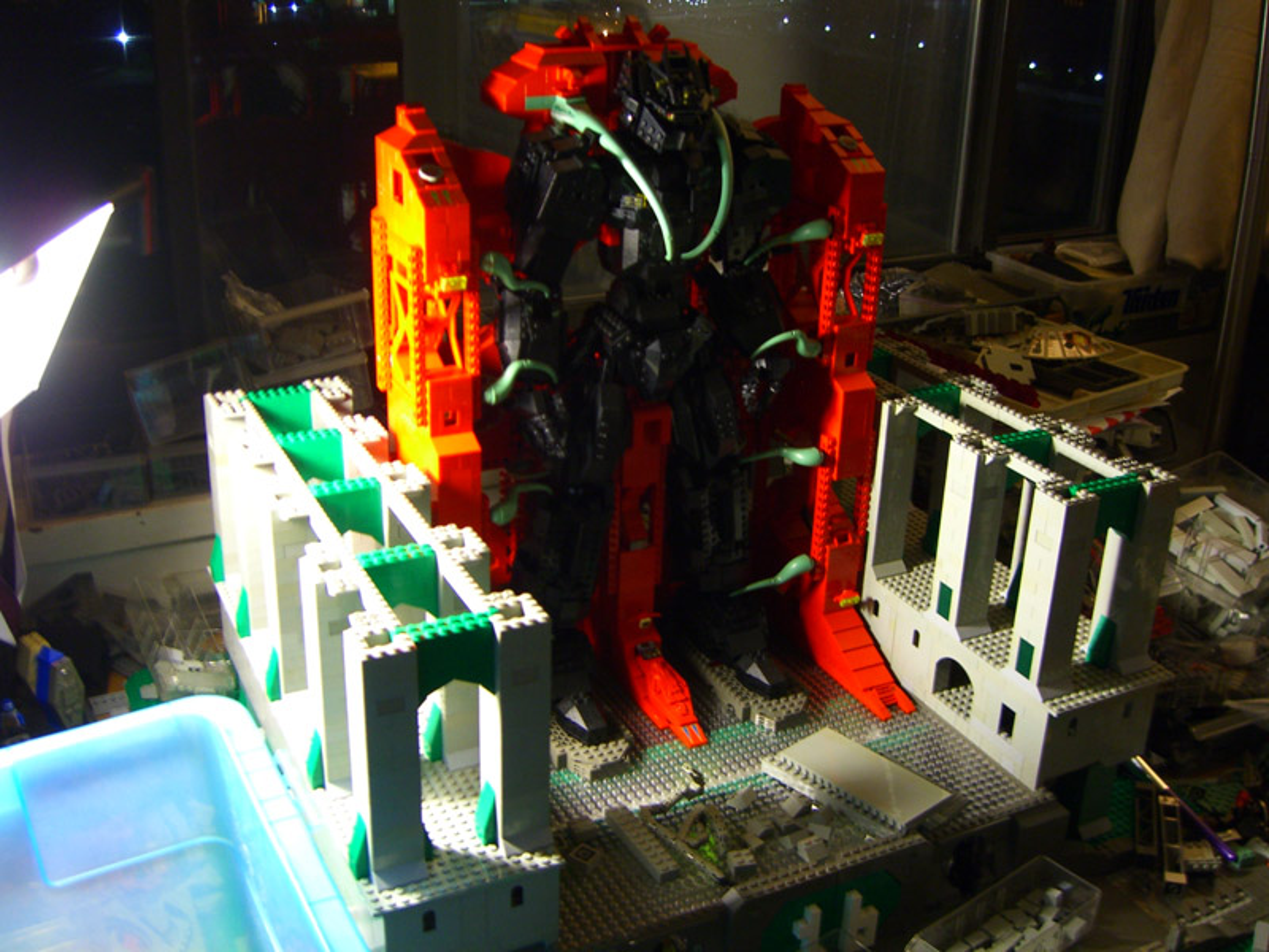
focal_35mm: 38
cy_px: 476
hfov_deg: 49.0
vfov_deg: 37.7
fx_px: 1393
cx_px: 634
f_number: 2.8
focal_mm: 7.9
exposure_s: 1/8
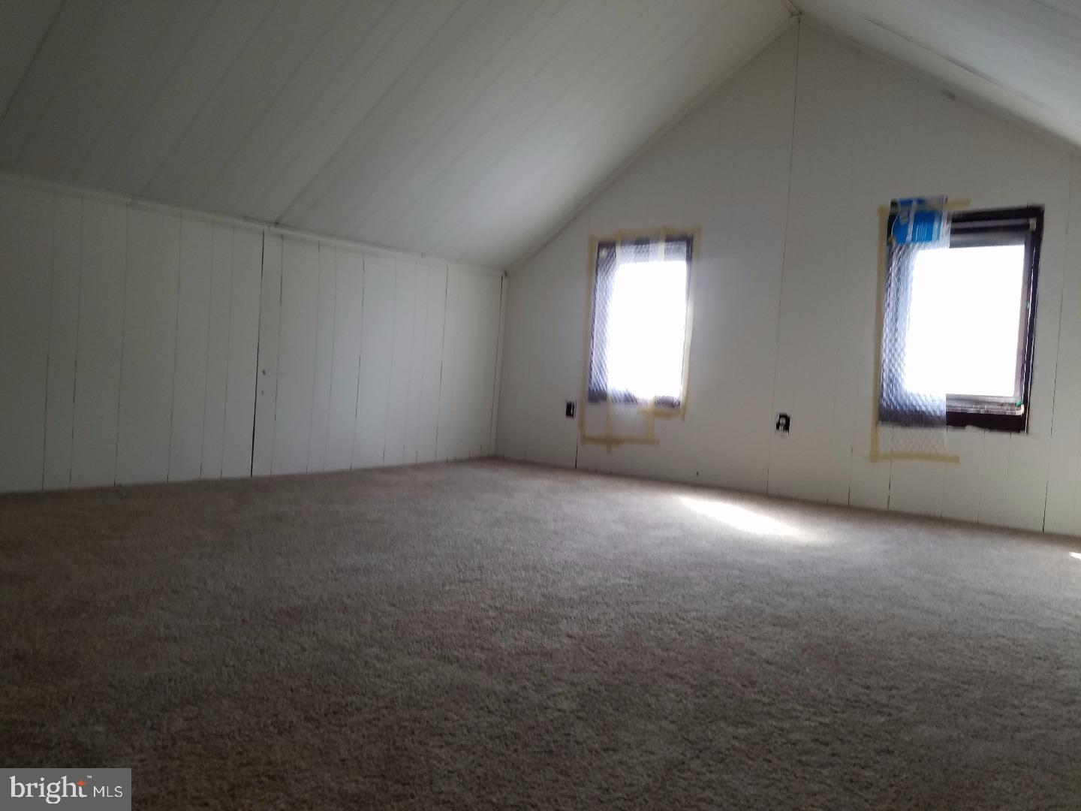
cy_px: 406
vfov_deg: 53.1
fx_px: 812
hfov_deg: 67.3
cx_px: 540
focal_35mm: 26
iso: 80
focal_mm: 4.2
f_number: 1.7
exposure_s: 1/60
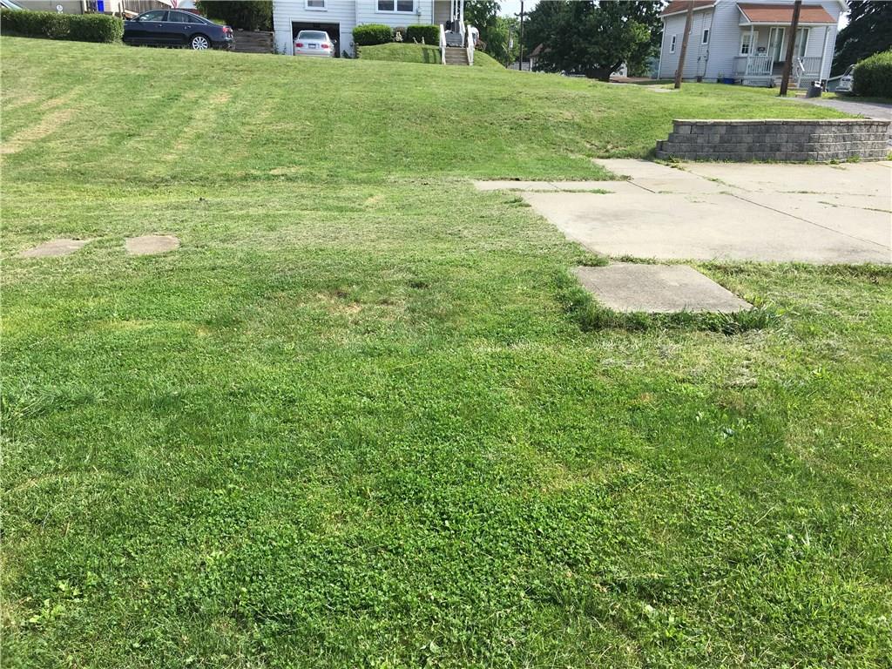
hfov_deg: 61.7
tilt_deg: -19.6
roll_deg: -0.9
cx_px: 446
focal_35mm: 29
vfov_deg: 48.2
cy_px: 334
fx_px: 747
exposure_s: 1/818
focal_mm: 4.15
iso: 25
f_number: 2.2
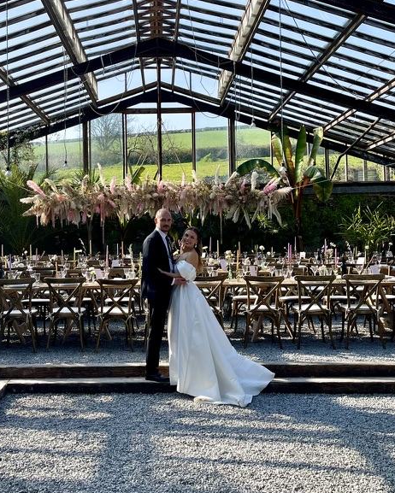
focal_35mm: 45
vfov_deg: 41.0
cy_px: 203
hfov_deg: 33.4
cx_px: 168
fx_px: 657
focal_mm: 5.1
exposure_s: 1/1883
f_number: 1.6
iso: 32
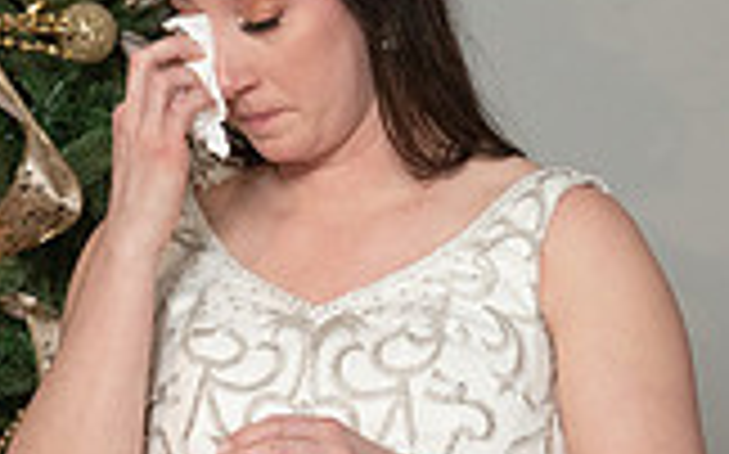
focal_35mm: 268
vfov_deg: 4.9
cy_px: 358
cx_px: -98
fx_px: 5321
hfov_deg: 7.8
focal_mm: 70
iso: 2000
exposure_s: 1/200
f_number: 5.6
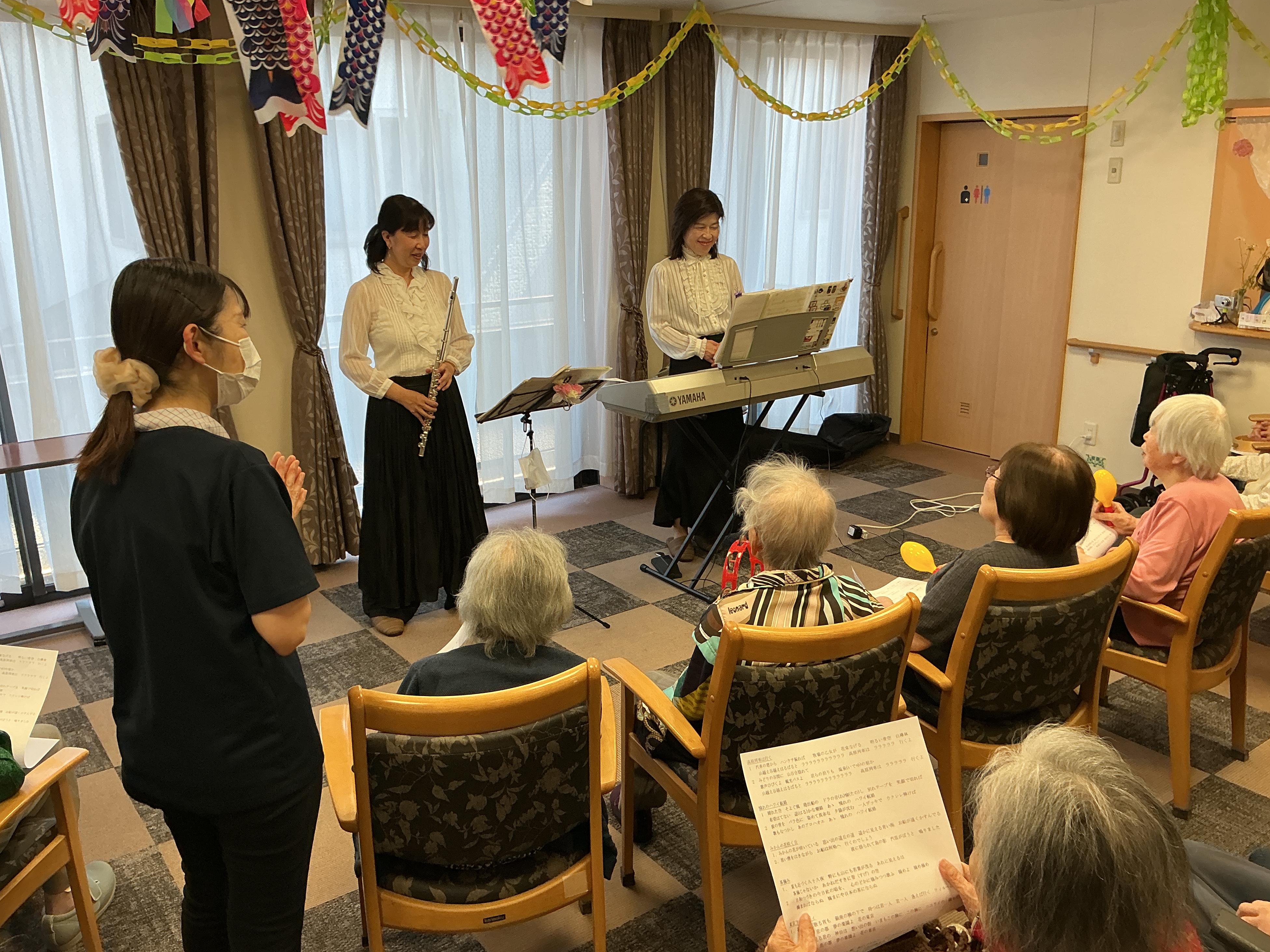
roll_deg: +1.3
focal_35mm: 30
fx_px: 1101
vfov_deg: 46.8
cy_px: 483
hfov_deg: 60.0
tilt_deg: -16.6
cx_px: 636
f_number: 1.8
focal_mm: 3
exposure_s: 1/100
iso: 64
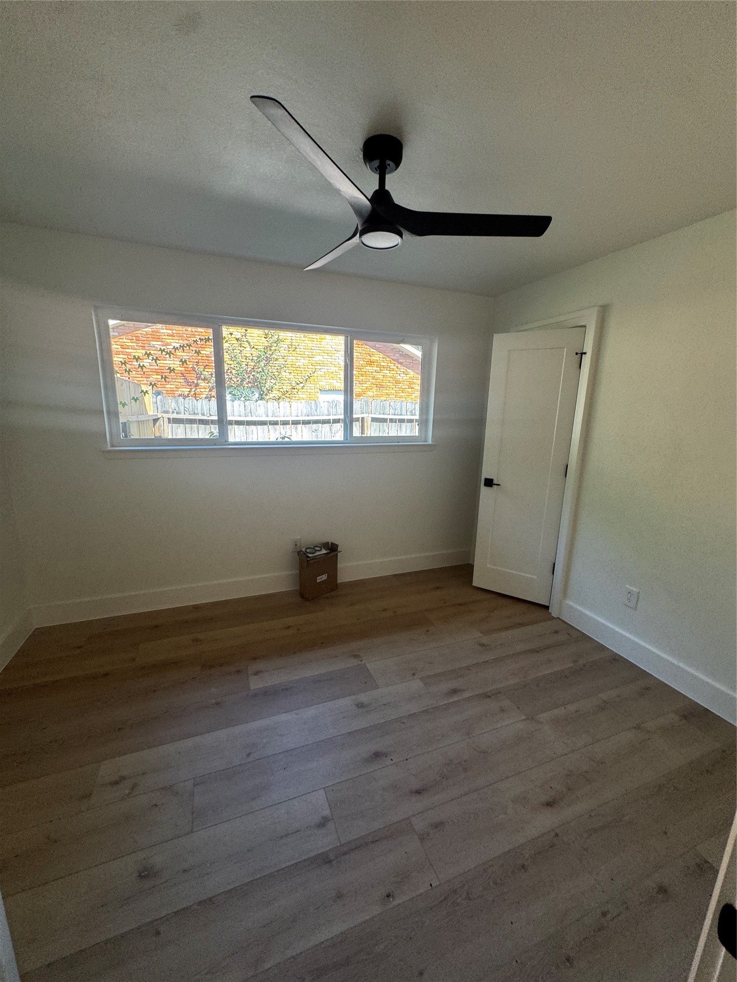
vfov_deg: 102.1
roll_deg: -2.3
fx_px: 397
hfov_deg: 85.7
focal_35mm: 14
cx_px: 368
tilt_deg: -14.1
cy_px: 491
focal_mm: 2.22
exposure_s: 1/99
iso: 125
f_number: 2.2
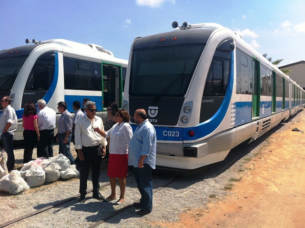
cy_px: 114
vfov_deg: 40.6
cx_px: 152
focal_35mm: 35
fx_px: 308
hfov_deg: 52.7
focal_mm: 3.85
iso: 80
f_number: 2.8
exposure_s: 1/1588
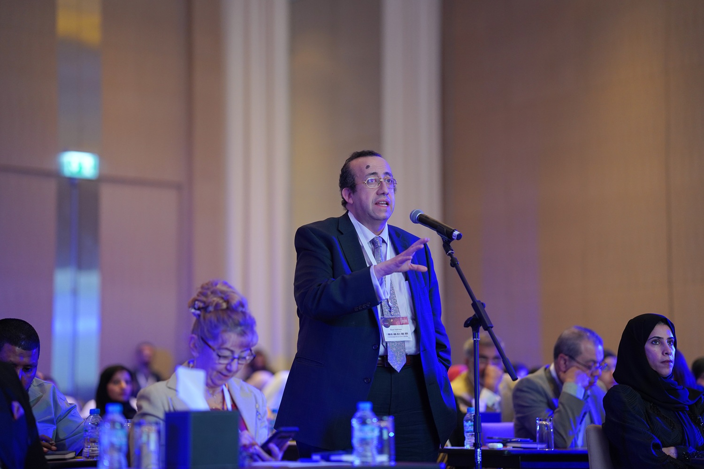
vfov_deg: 16.1
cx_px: 352
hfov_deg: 23.9
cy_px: 234
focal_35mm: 85
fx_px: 1662
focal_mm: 85
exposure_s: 1/250
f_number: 1.4
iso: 1000
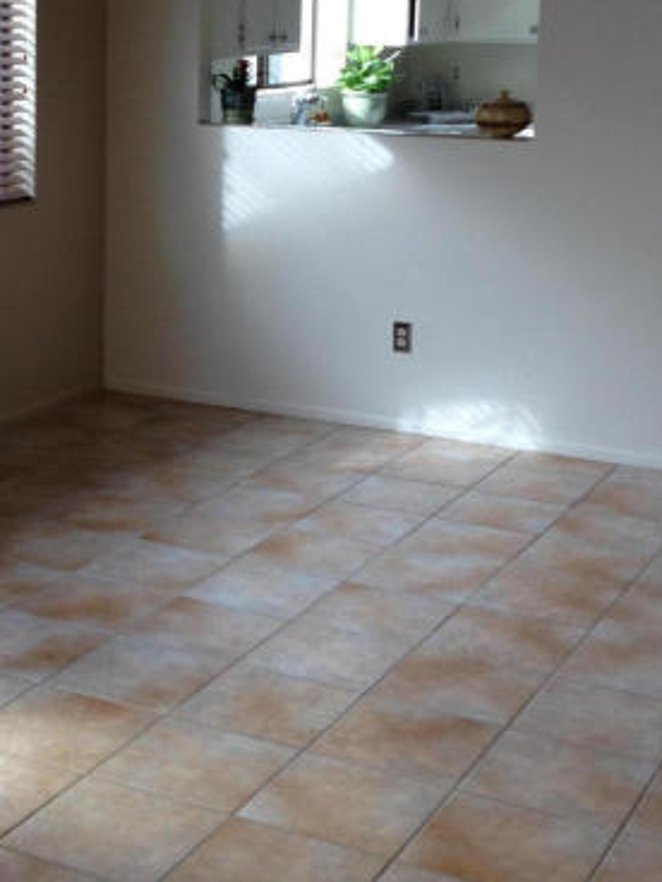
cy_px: 232
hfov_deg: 20.0
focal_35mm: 73
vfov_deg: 26.4
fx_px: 1861
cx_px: 173
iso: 50
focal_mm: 4.28
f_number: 2.4
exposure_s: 1/40
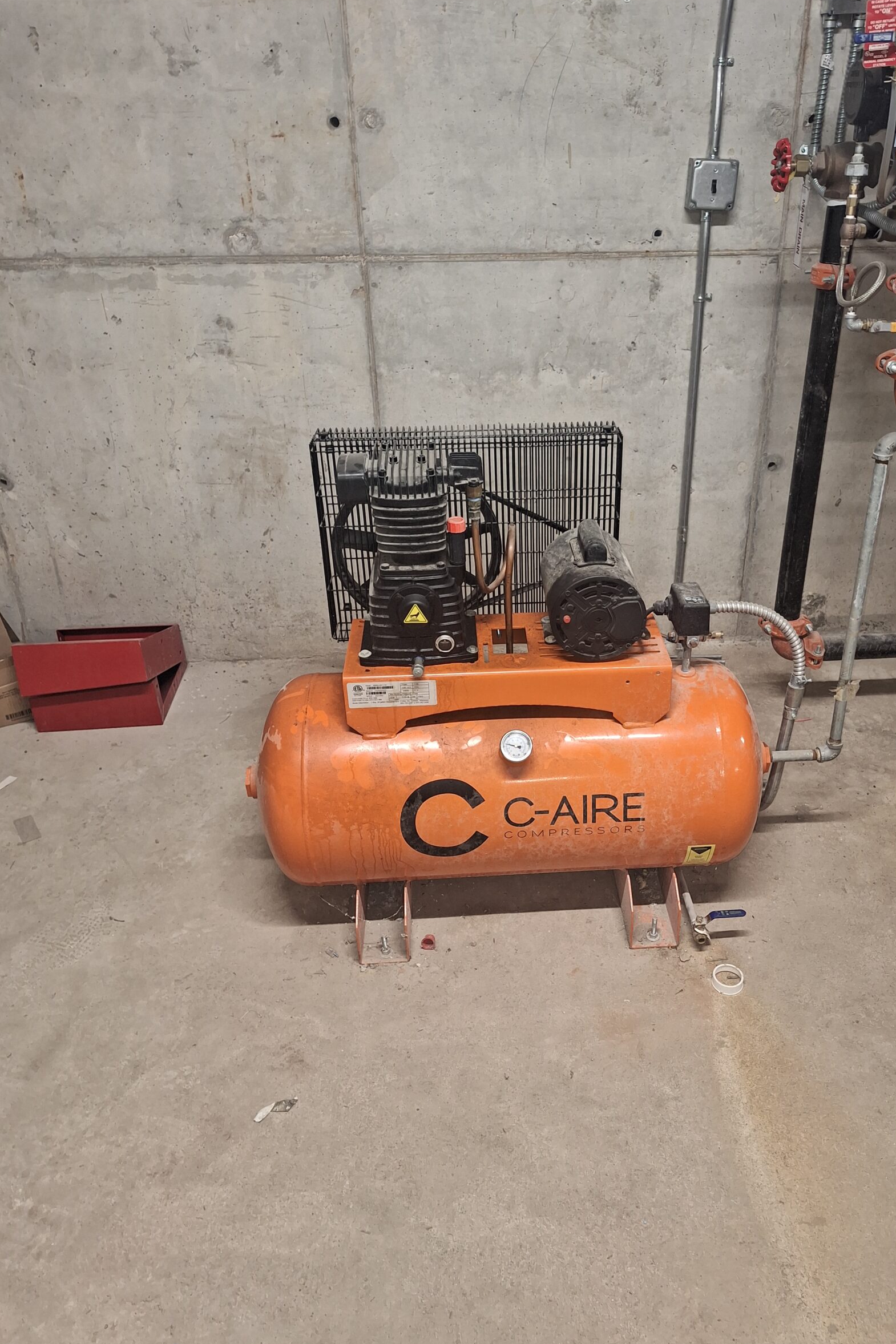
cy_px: 649
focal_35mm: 26
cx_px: 530
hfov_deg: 49.3
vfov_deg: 69.4
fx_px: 971
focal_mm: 5.54
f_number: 1.8
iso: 125
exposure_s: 1/40
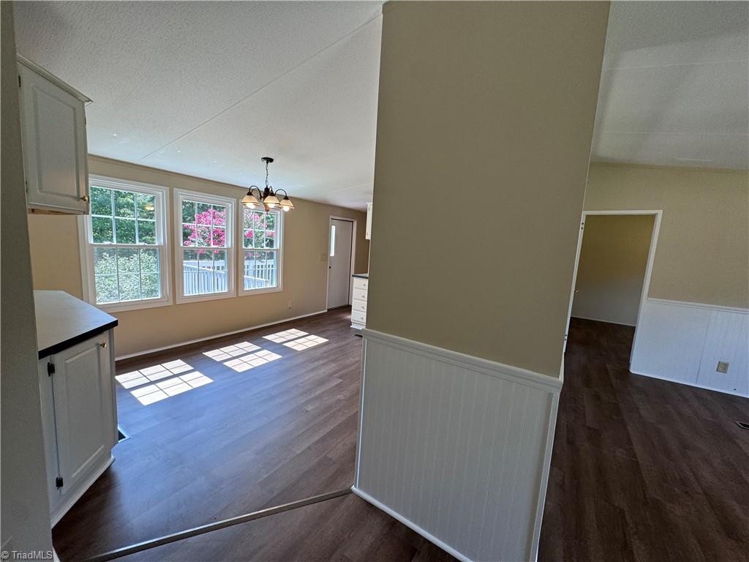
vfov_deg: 85.7
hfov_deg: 102.1
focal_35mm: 14
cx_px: 374
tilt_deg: -6.0
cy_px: 281
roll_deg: -3.2
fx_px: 303
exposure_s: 1/120
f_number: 2.2
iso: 100
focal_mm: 2.22
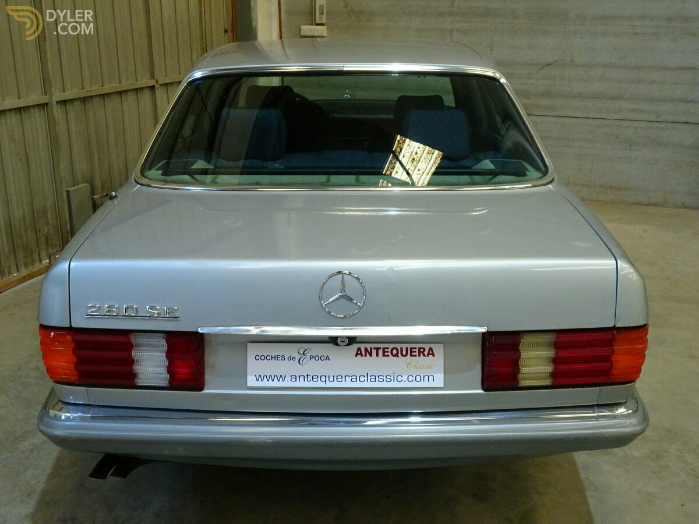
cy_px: 262
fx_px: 727
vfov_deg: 39.7
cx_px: 350
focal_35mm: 36
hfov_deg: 51.4
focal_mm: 6.17
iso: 800
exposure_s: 1/40
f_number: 4
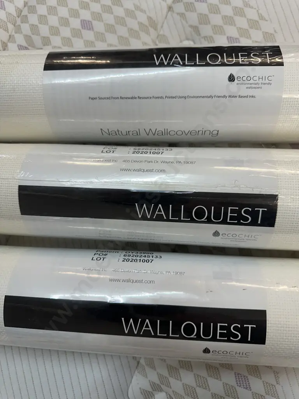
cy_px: 200
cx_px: 150
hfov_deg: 56.8
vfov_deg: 71.6
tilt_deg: -81.3
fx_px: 276
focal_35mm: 24
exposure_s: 1/100
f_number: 1.78
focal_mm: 6.86
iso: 125
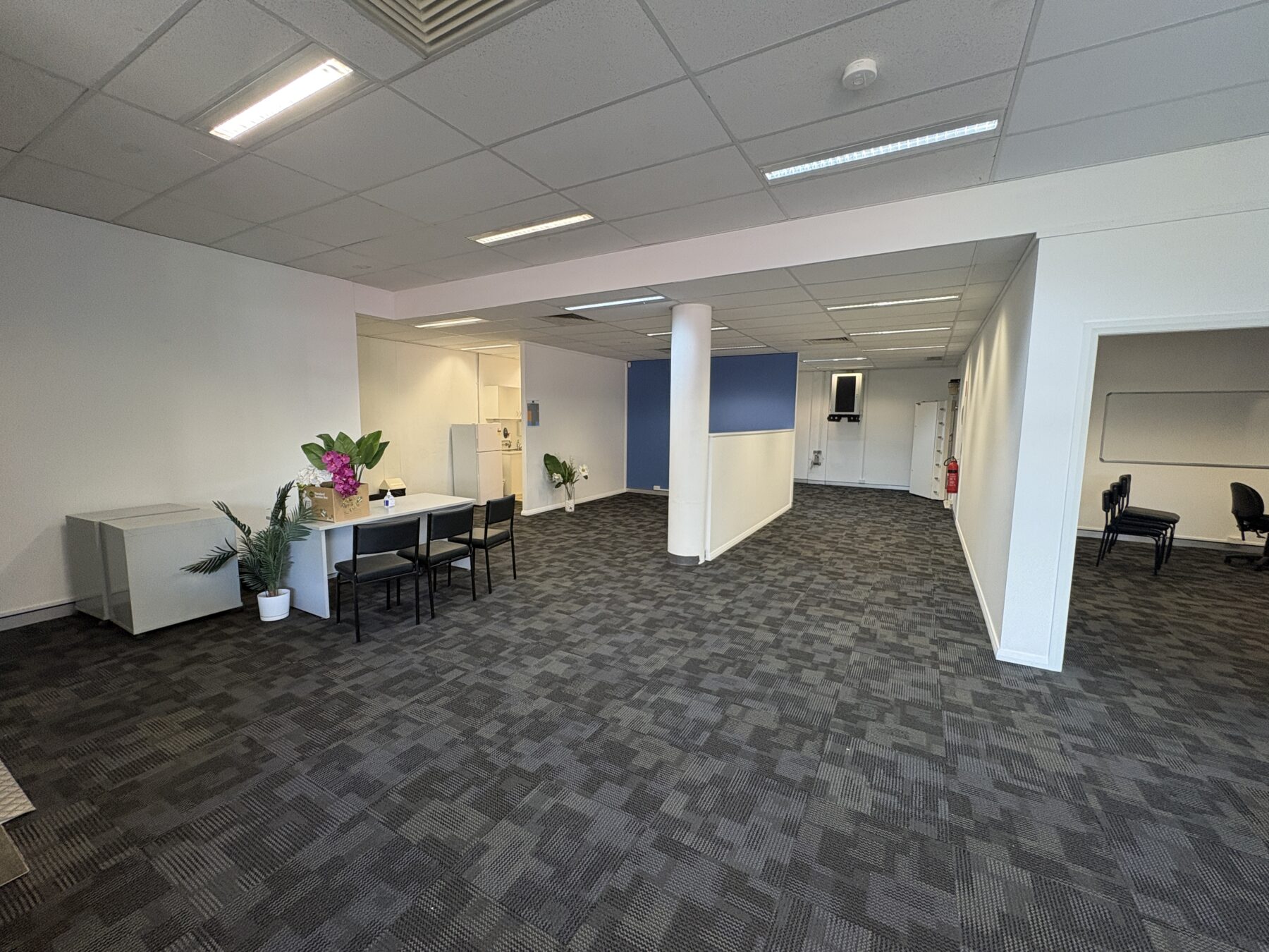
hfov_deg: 102.1
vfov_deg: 85.7
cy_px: 476
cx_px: 634
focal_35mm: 14
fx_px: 513
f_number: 2.2
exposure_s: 1/50
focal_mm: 2.22
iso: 160
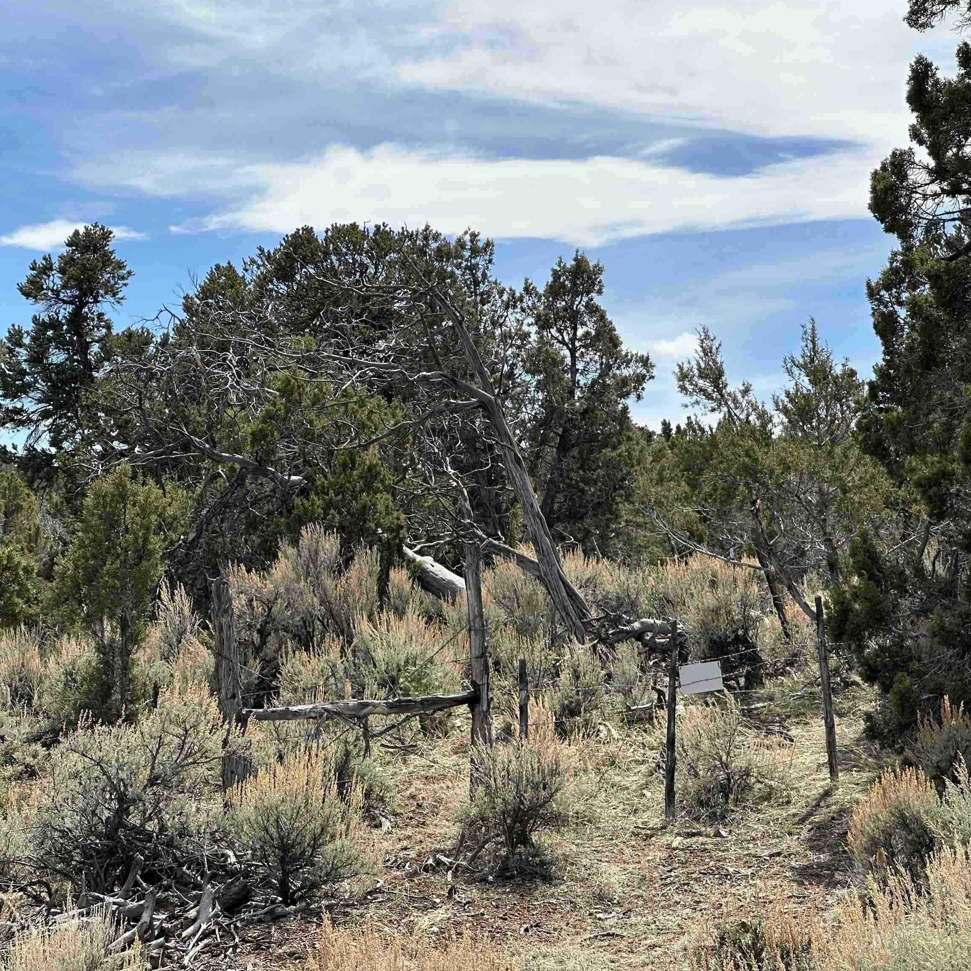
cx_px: 438
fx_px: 2888
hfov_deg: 19.1
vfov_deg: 19.1
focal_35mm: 91
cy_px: 485
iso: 32
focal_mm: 9
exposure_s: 1/1107
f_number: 2.8
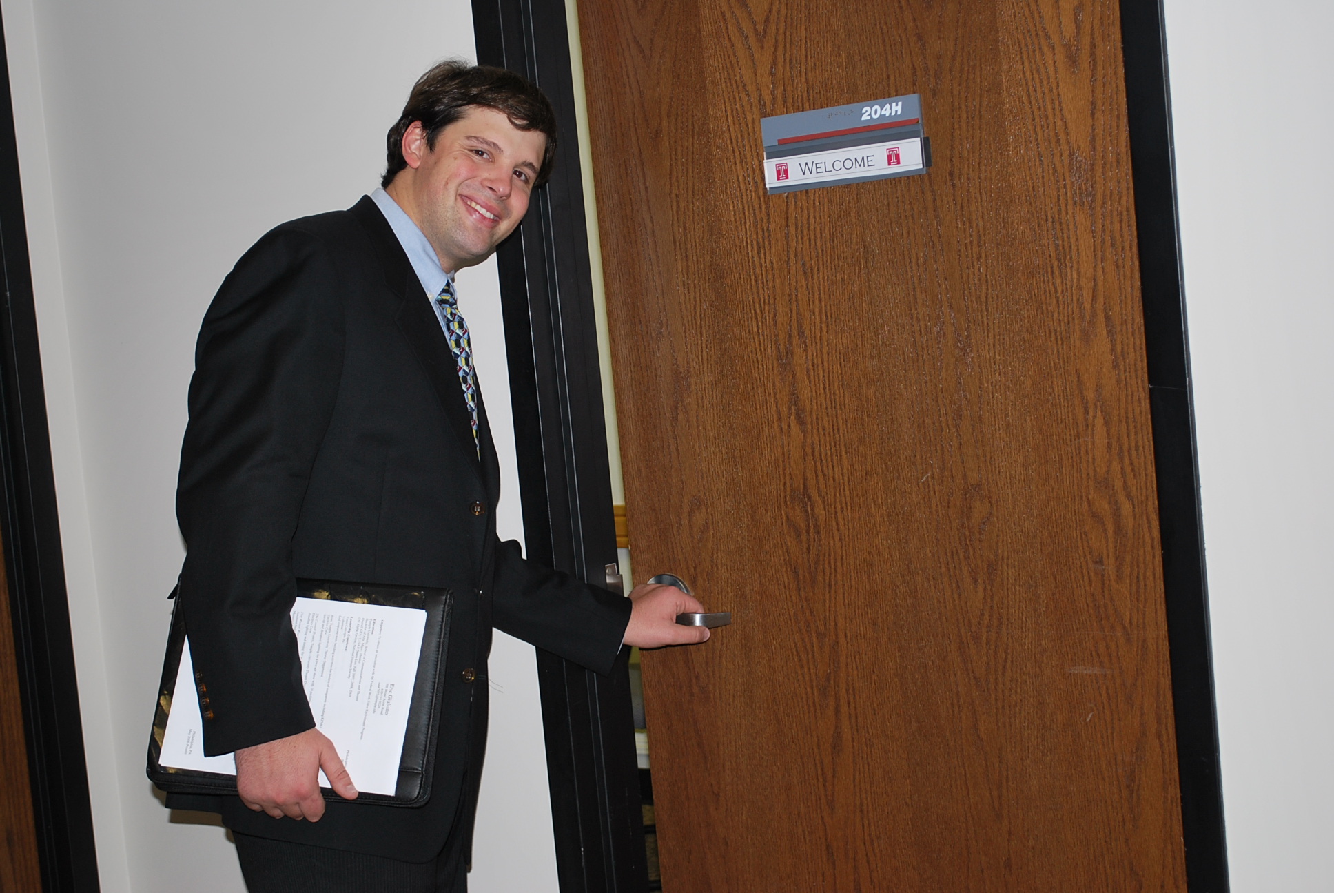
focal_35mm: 60
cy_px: 446
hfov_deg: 33.4
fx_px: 2226
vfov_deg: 22.7
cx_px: 667
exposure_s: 1/60
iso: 200
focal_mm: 40
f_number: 5.3
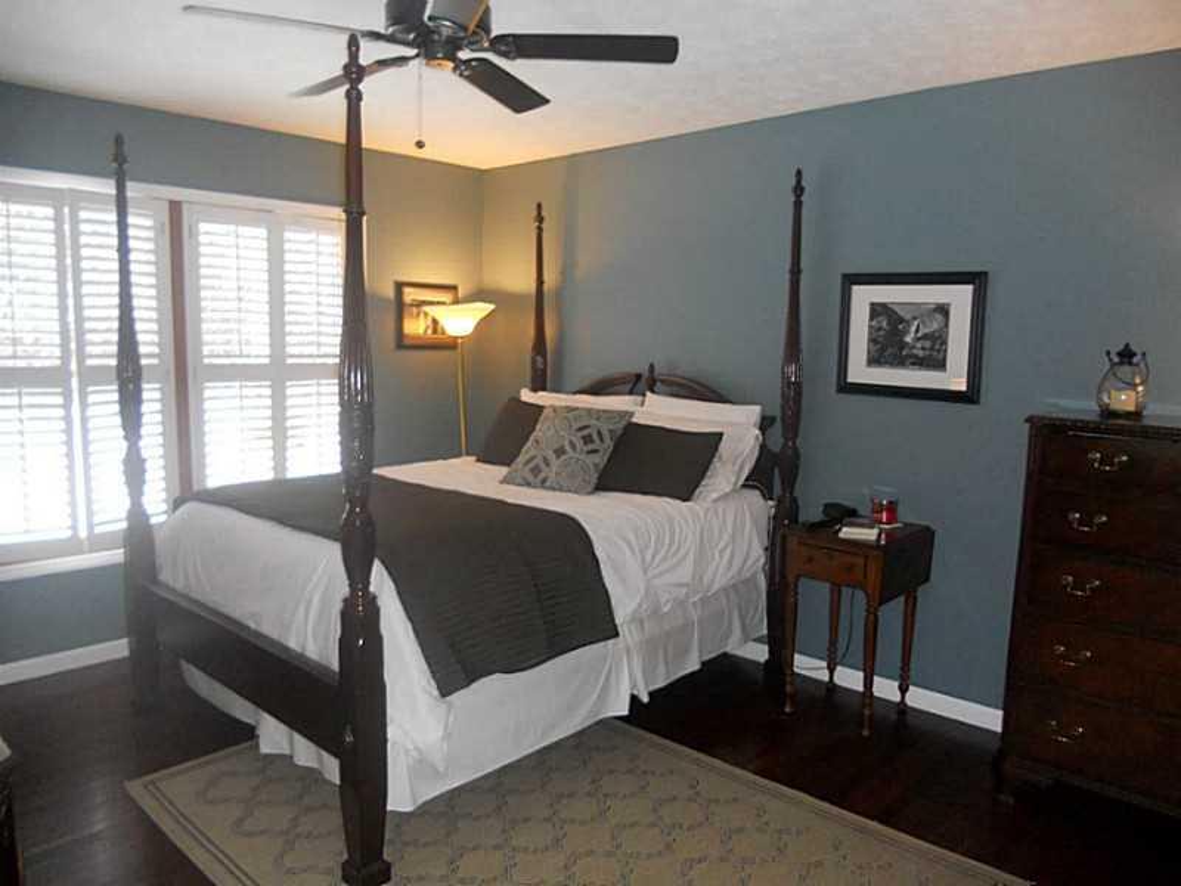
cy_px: 443
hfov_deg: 65.3
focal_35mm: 27
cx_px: 590
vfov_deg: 51.4
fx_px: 921
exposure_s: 1/25
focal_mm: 4.9
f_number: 3.2
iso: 320
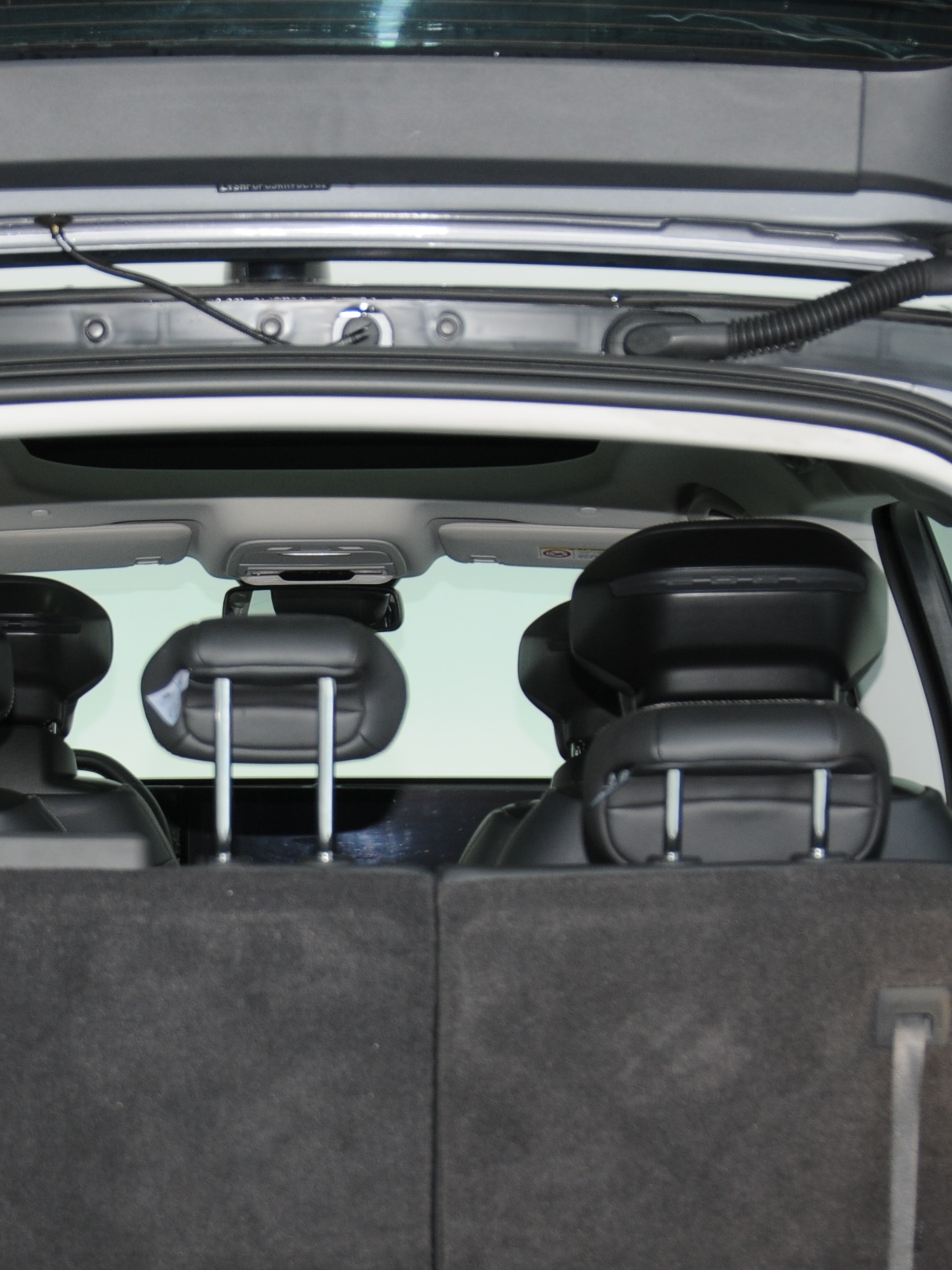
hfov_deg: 16.0
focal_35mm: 92
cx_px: 265
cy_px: 988
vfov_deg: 21.1
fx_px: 3374
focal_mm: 26
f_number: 4.8
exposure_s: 1/8
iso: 200
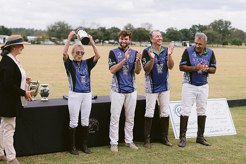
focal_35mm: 66
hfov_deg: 30.5
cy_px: 76
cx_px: 131
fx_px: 451
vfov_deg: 20.6
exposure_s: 1/2500
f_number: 2.8
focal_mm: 50
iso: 200
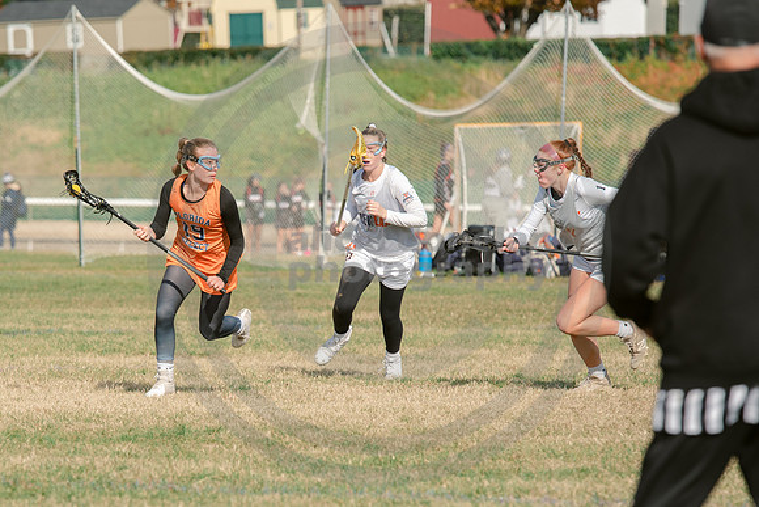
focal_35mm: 328
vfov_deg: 4.2
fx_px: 6925
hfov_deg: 6.3
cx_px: 229
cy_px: 389
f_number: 5
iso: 250
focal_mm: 200
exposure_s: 1/1600
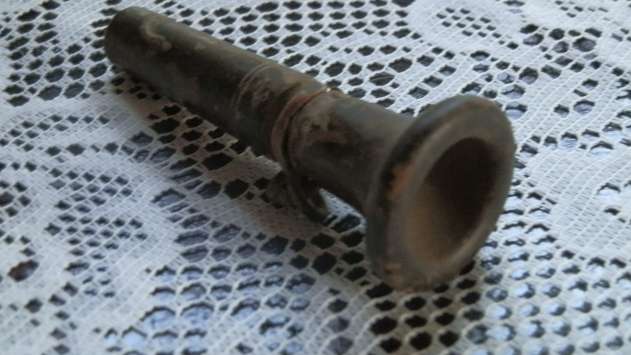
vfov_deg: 18.0
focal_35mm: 67
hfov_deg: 31.4
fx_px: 1121
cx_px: 318
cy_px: 154
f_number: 3.7
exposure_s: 1/5
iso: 400
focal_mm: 10.99
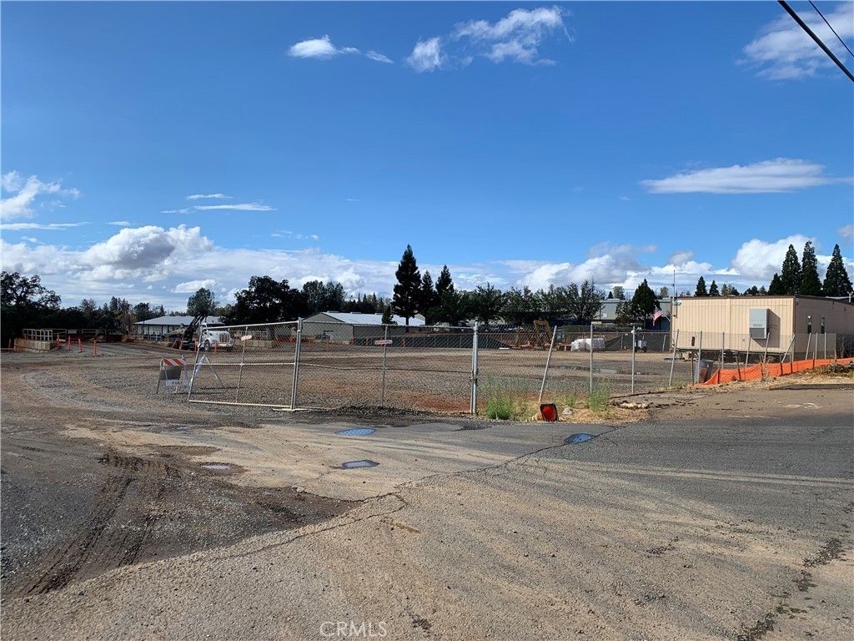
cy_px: 320
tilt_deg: -0.4
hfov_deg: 67.3
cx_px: 427
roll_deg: -1.4
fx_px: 641
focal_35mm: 26
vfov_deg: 53.1
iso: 25
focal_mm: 4.25
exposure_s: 1/2611
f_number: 1.8
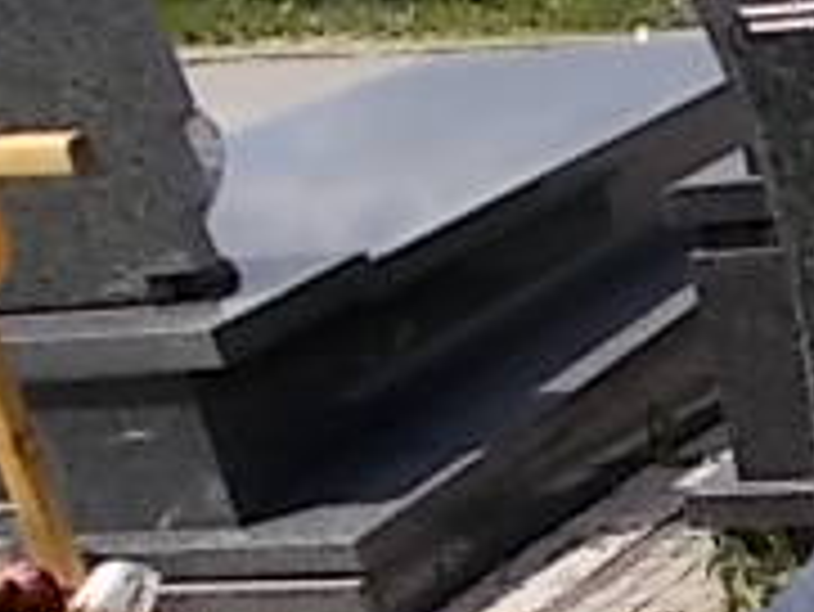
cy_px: 680
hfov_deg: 18.4
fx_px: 2165
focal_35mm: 92
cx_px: 1295
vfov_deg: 15.6
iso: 80
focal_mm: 4.6
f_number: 8
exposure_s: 1/160
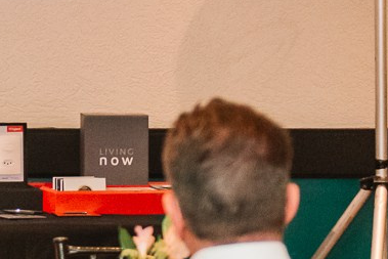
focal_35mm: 264
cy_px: 1
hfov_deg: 7.6
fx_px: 2846
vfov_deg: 5.2
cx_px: -287
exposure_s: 1/250
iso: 2500
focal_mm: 50
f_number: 2.8
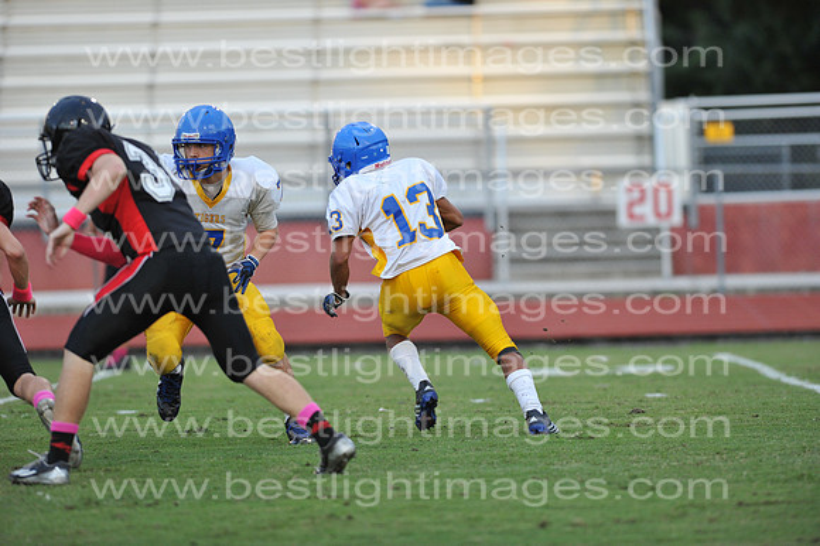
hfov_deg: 6.9
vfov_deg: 4.6
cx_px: 410
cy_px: 273
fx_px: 6829
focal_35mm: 300
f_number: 4
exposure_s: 1/1000
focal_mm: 300
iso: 1600
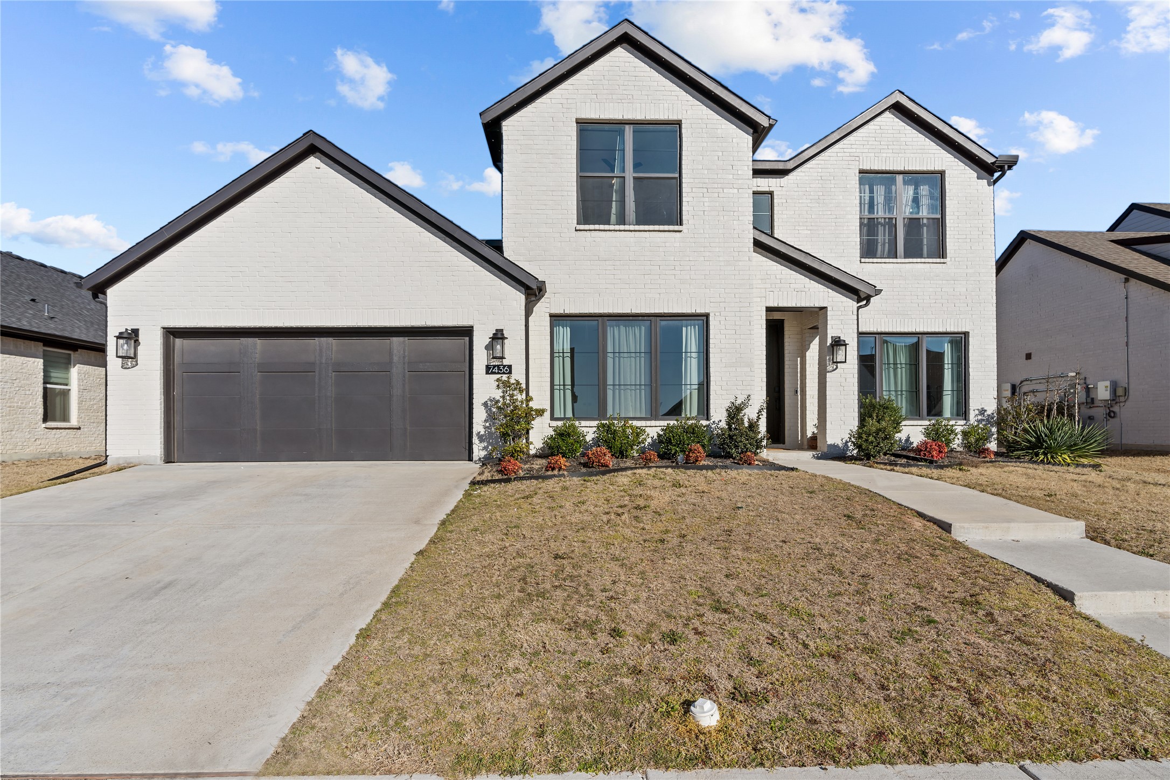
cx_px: 585
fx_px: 520
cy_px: 390
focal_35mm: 16
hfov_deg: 96.7
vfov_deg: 73.7
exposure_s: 1/400
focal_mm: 16
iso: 100
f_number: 8
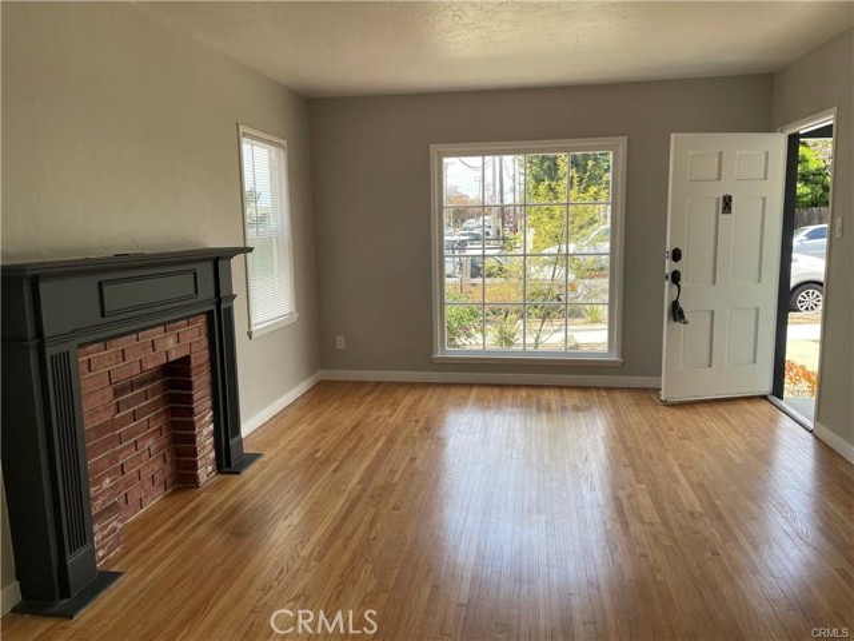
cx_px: 427
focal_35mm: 25
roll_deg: +0.6
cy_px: 320
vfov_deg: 54.9
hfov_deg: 69.4
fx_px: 617
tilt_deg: -8.6
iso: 32
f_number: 1.6
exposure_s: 1/409
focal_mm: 5.1
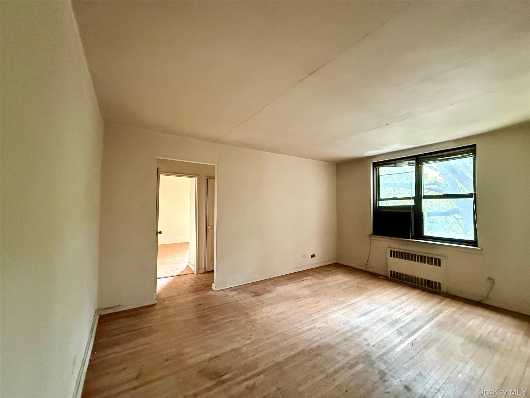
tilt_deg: +2.4
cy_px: 199
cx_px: 265
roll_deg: -1.6
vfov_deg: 85.7
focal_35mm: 14
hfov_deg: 102.1
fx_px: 214
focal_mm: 2.22
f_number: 2.2
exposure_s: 1/60
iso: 1000
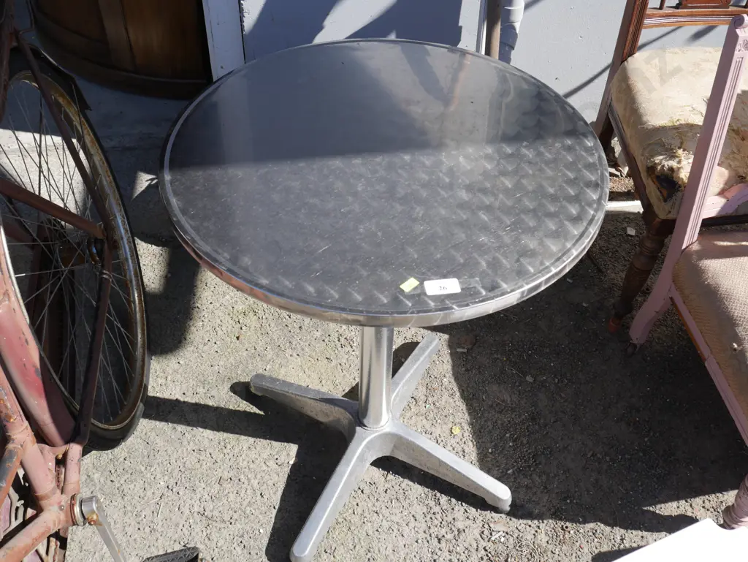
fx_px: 778
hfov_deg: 51.3
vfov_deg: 39.7
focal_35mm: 36
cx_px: 374
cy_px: 281
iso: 200
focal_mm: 18
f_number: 7.1
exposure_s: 1/320
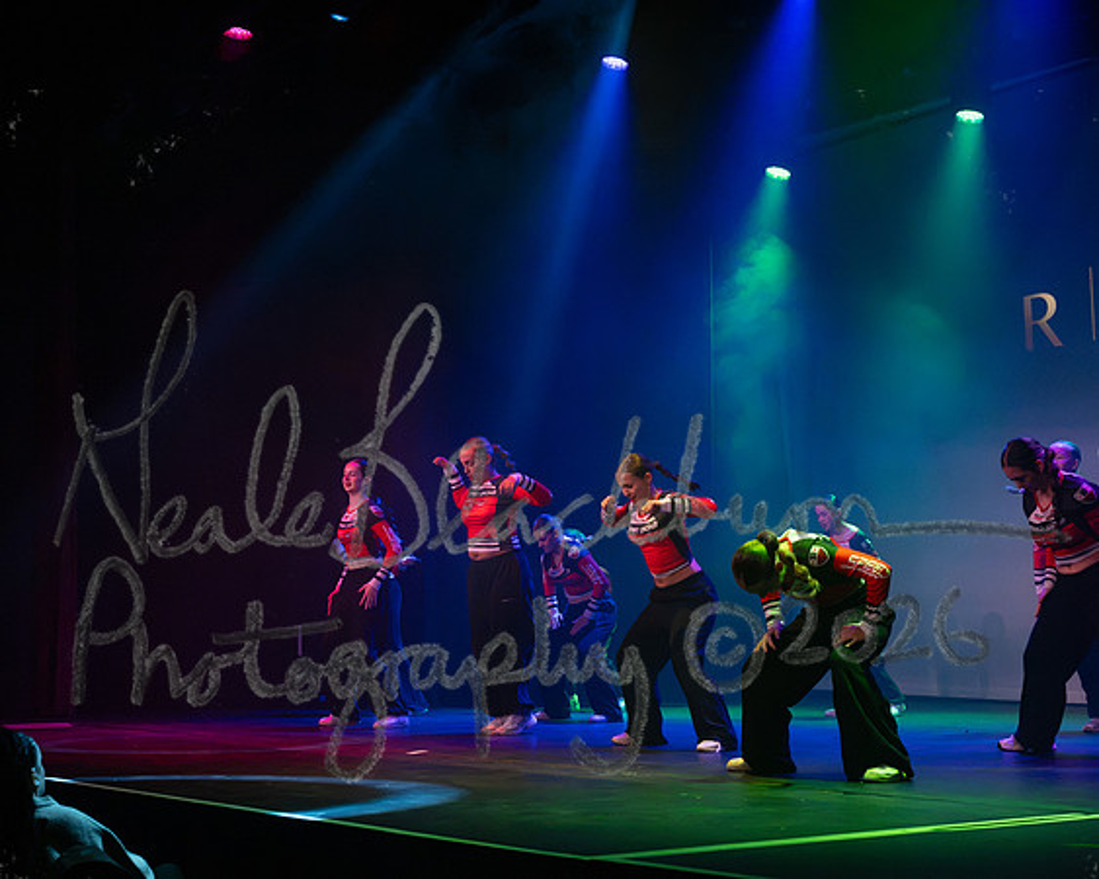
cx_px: 475
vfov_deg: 27.0
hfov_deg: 33.3
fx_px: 1832
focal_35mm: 56
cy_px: 440
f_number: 5
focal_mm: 50
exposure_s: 1/400
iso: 6400
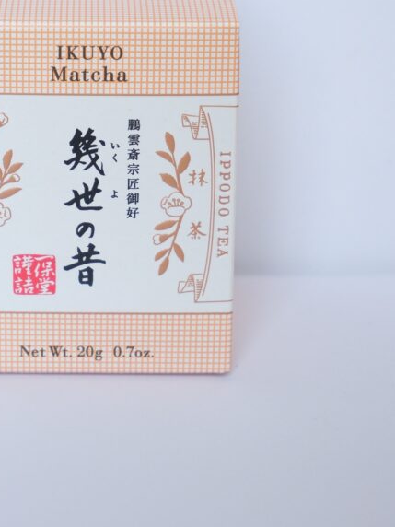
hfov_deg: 12.6
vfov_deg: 16.8
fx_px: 1780
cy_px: 175
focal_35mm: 117
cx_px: 86
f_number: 5.6
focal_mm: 45
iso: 1000
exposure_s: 1/140
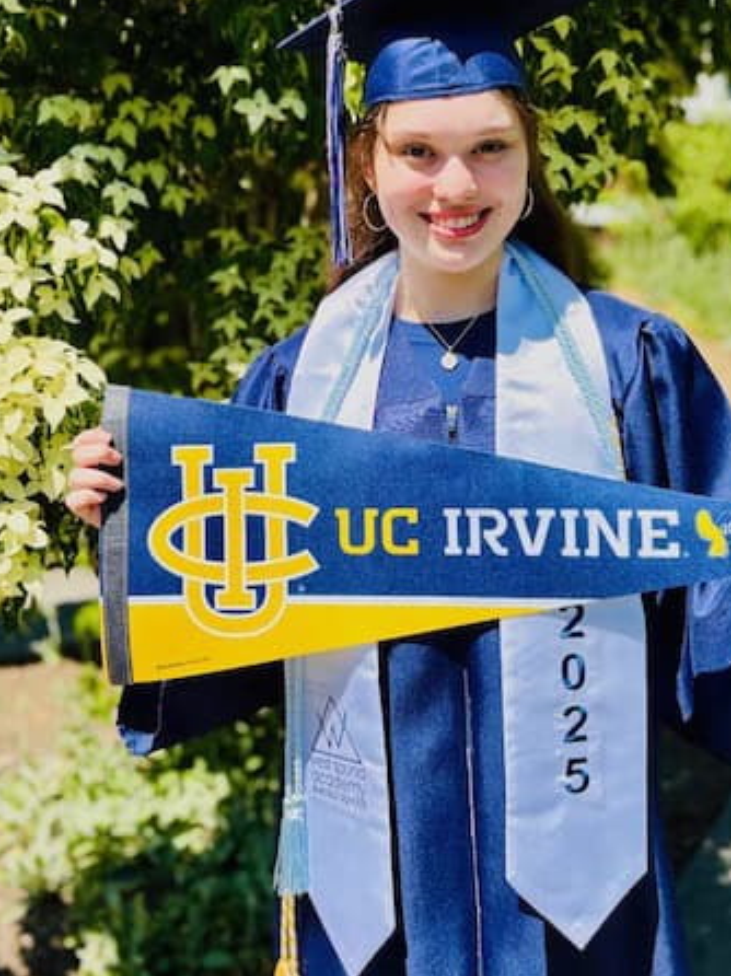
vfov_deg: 52.6
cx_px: 451
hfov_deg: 40.4
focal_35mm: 35
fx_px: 986
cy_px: 495
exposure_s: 1/2193
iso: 50
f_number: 1.6
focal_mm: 6
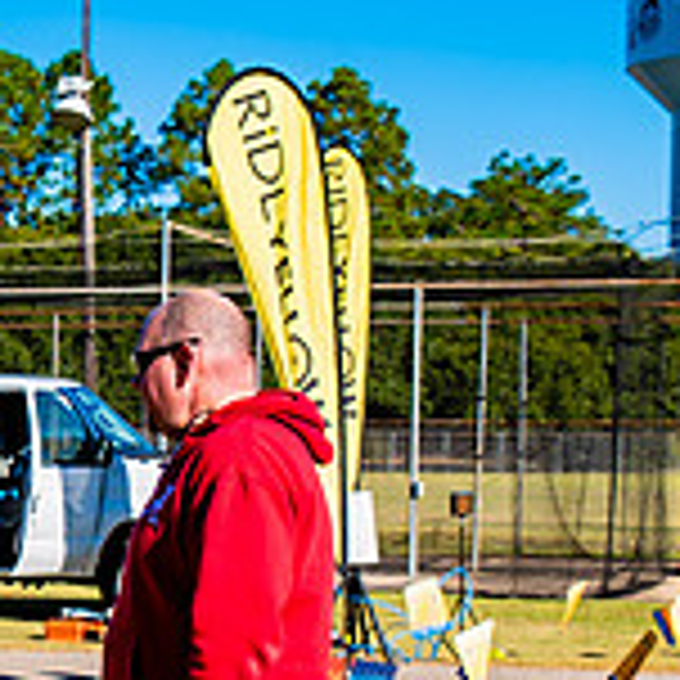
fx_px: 2734
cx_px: -239
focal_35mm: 123
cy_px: 595
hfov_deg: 13.6
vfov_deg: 14.1
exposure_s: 1/1600
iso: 100
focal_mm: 35
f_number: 2.8
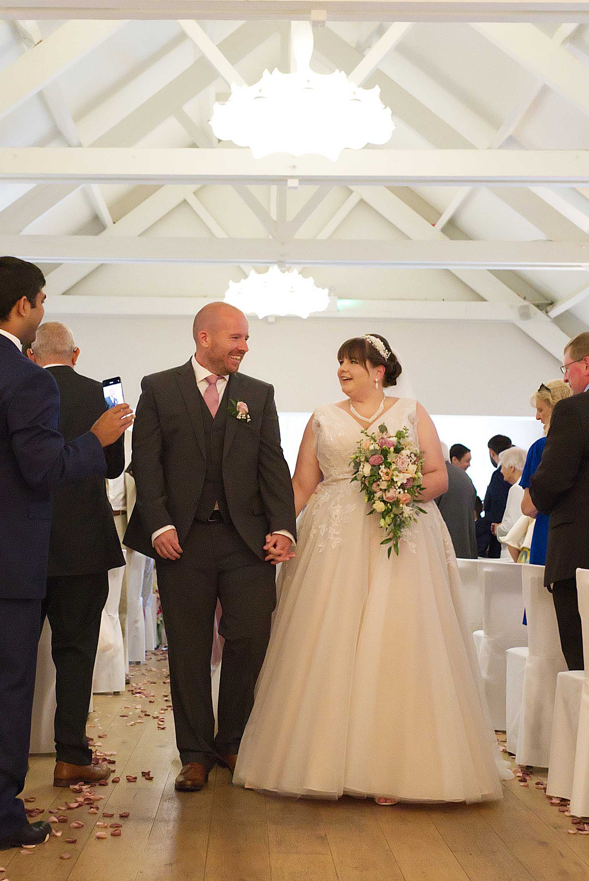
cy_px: 440
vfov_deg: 54.4
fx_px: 858
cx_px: 294
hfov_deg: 37.9
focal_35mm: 35
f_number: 3.5
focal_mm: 35
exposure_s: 1/160
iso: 8000
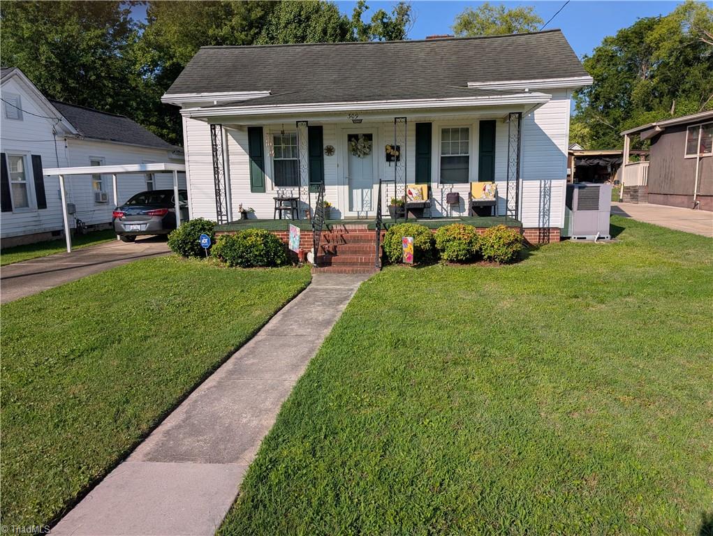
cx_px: 356
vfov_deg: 56.9
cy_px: 268
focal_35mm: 24
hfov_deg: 71.5
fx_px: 495
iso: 22
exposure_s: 1/2208
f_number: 1.68
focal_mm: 6.9
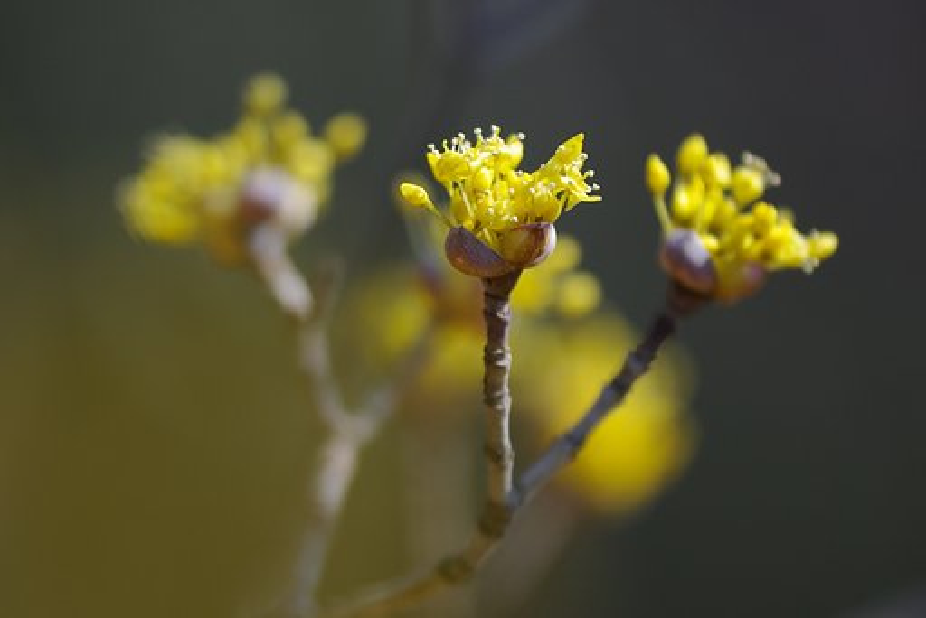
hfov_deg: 7.6
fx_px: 6949
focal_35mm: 270
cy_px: 309
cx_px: 463
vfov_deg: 5.1
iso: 100
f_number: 3.5
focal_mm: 180
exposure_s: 1/800
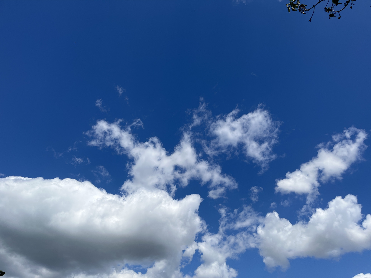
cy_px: 139
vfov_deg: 53.1
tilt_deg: +44.1
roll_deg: -0.9
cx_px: 186
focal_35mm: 26
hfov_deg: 67.3
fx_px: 279
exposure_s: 1/6173
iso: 50
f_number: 1.6
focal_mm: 5.1
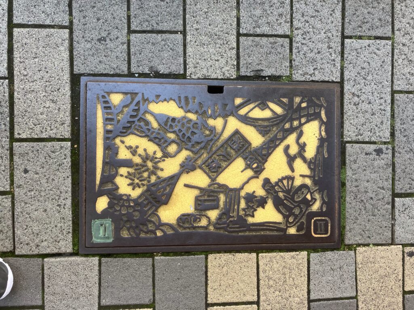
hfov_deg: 63.4
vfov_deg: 49.7
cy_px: 155
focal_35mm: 28
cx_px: 207
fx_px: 335
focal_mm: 3.99
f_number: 1.8
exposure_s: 1/121
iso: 32
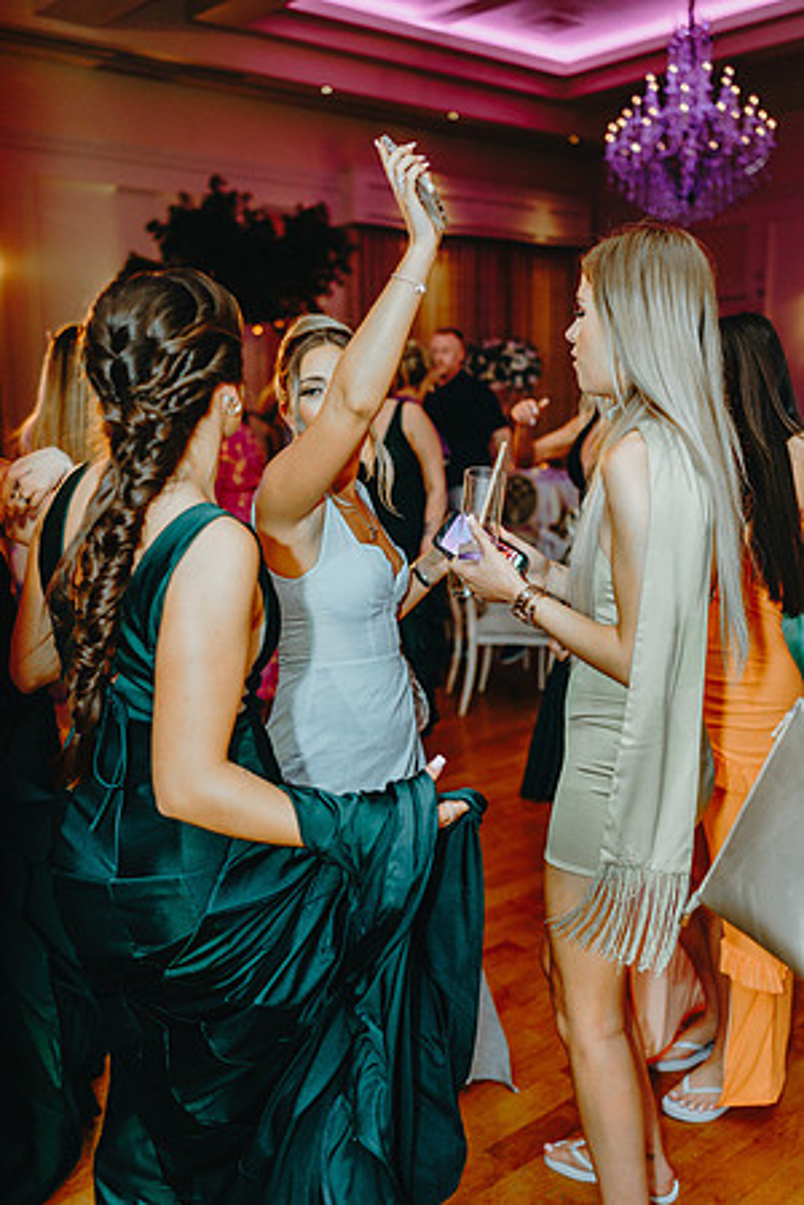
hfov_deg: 37.9
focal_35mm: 35
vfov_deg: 54.4
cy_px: 602
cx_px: 402
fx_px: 1172
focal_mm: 35
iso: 1250
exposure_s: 1/250
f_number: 2
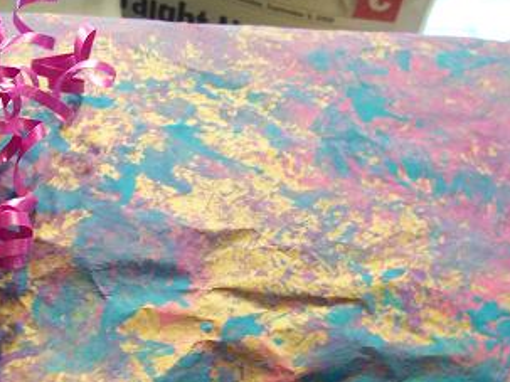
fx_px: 913
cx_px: 116
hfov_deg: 30.6
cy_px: 310
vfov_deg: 23.3
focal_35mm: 62
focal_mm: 5.6
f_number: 2.8
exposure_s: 1/10
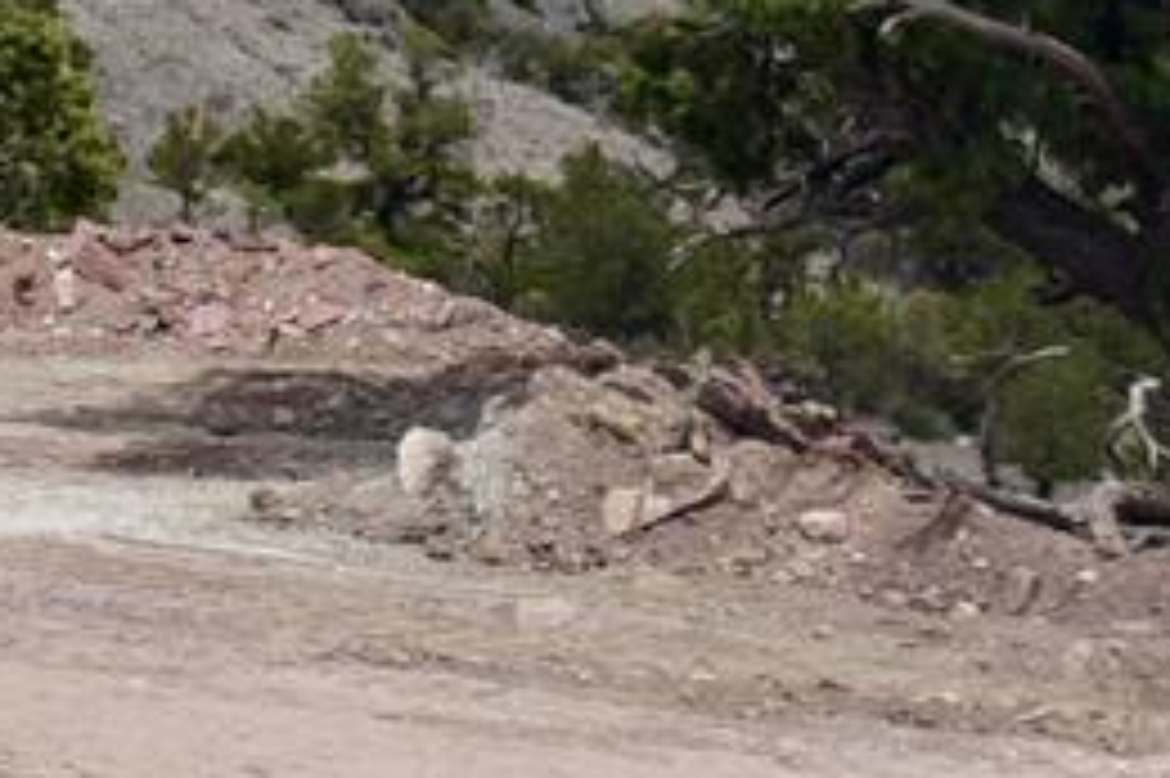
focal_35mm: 138
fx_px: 4482
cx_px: -1035
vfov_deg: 9.5
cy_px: -591
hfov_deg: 13.2
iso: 400
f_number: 4.5
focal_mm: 35
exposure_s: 1/4000
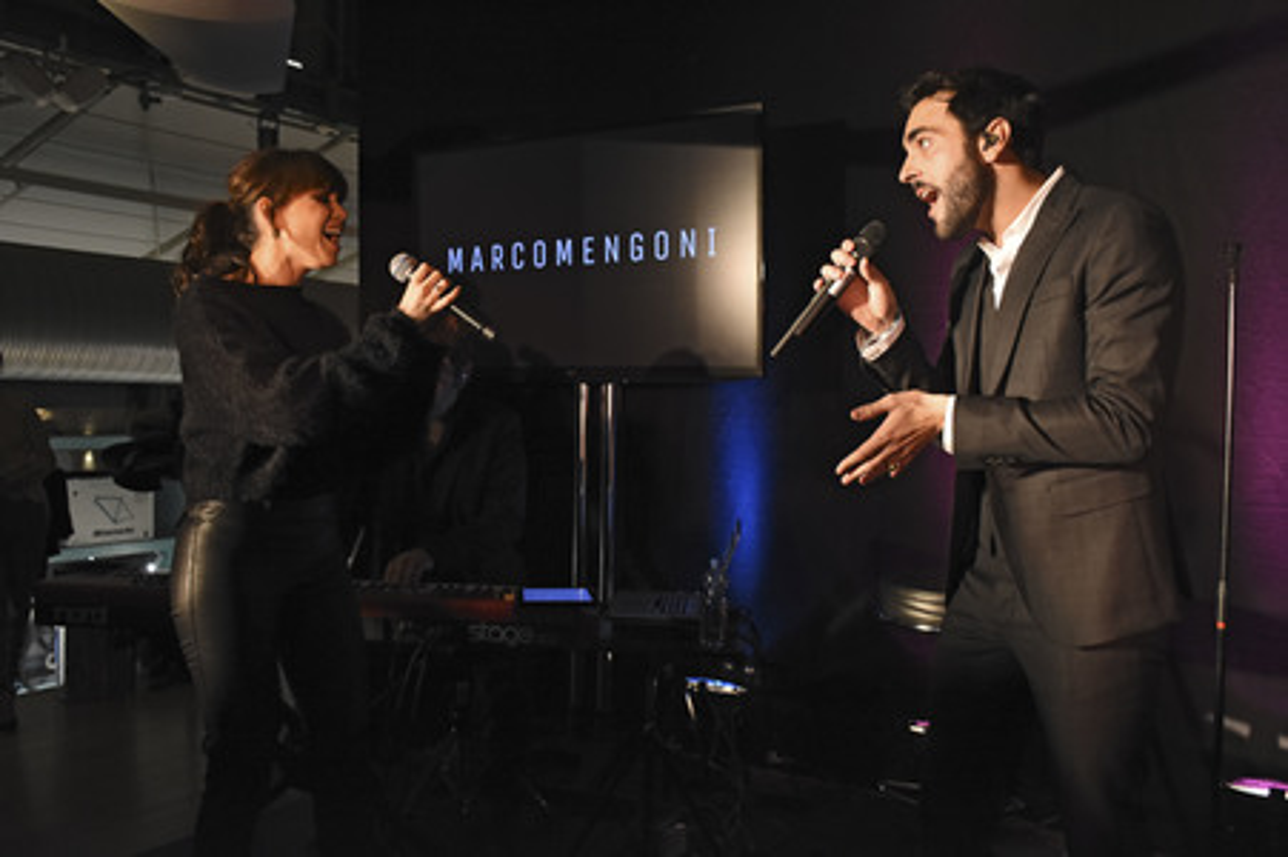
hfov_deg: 57.3
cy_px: 428
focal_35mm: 33
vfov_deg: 39.9
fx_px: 1180
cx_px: 644
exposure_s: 1/60
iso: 1600
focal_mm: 22
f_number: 4.5
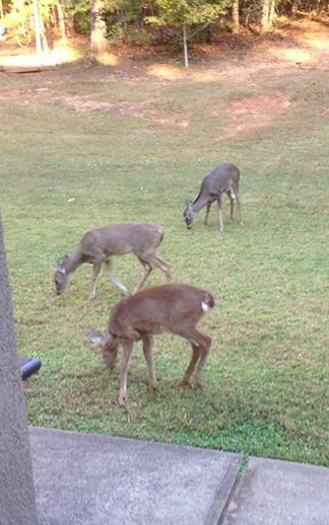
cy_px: 262
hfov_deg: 23.8
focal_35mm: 54
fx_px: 774
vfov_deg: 37.5
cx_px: 229
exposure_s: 1/24
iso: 50
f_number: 2.4
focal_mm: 4.12
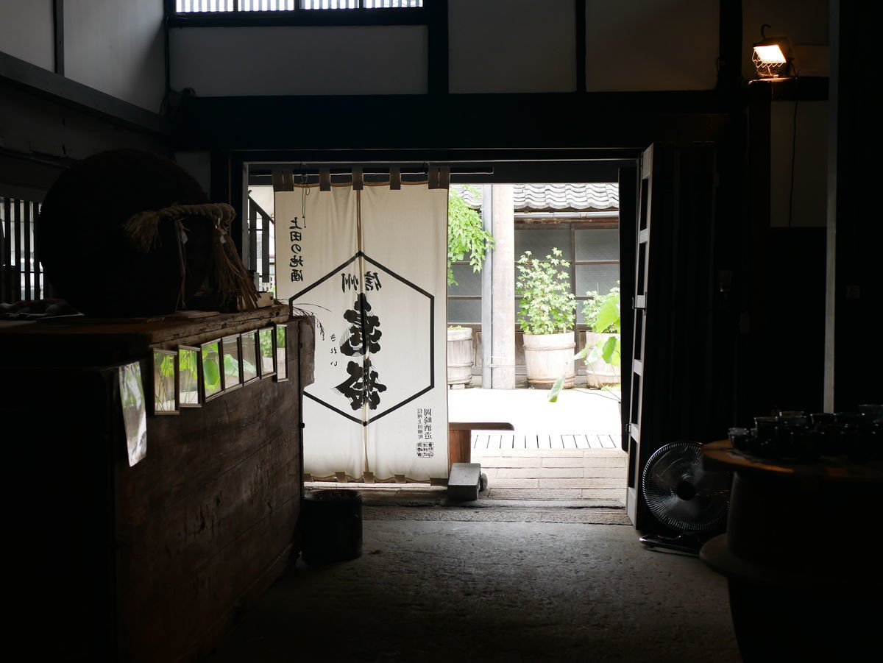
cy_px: 332
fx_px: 1276
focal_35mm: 50
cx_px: 442
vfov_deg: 29.1
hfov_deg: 38.2
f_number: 2.5
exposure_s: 1/200
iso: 200
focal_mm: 25
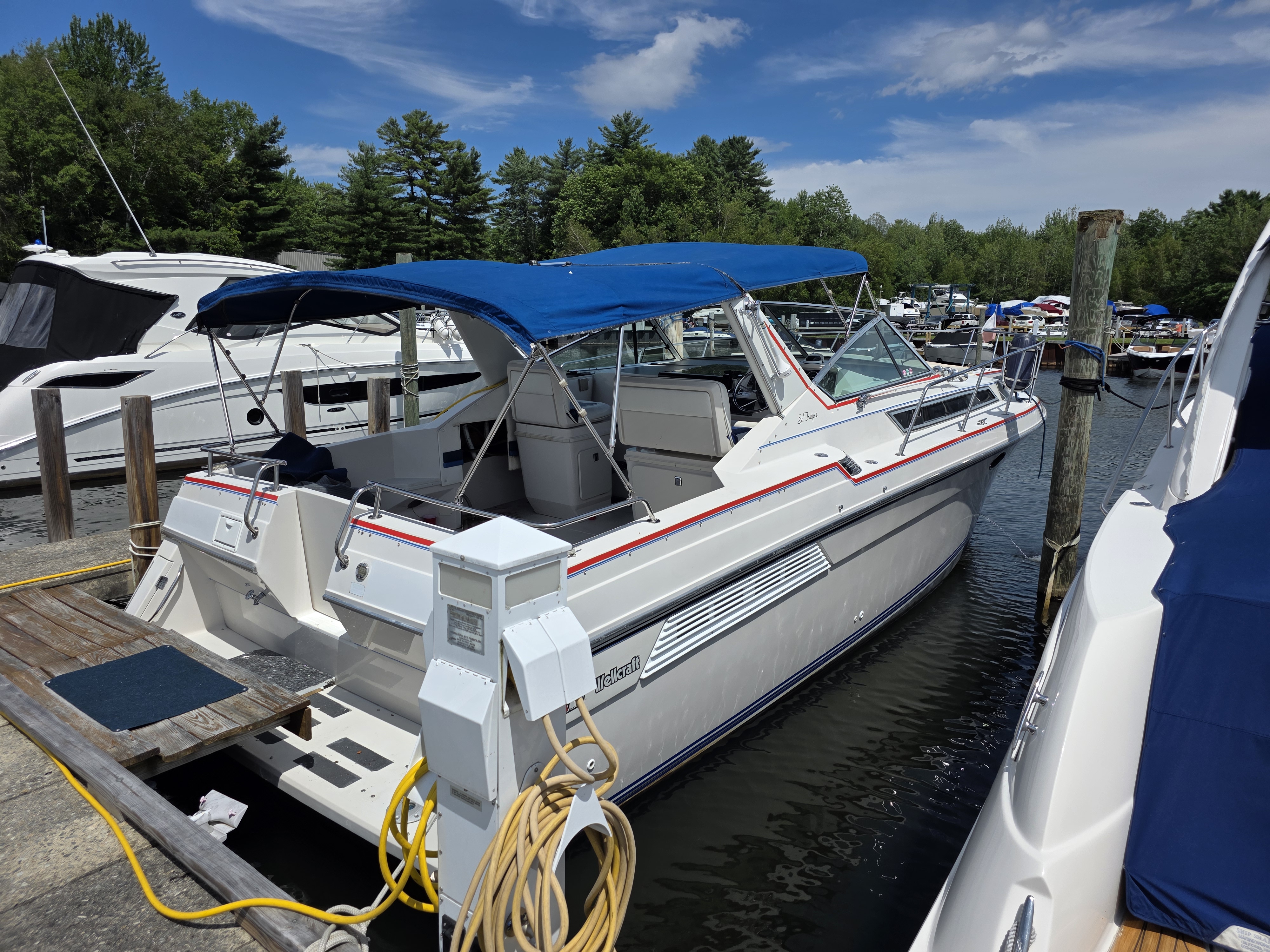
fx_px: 844
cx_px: 635
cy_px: 476
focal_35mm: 23
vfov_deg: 58.9
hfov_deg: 73.9
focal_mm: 6.3
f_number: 1.7
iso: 50
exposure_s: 1/7944
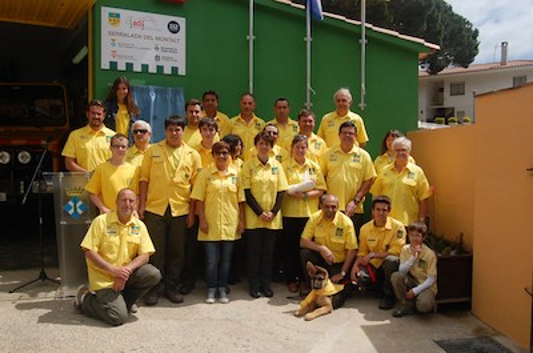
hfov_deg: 57.3
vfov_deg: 39.8
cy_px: 176
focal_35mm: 33
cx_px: 266
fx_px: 488
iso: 200
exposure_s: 1/400
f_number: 10
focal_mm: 22
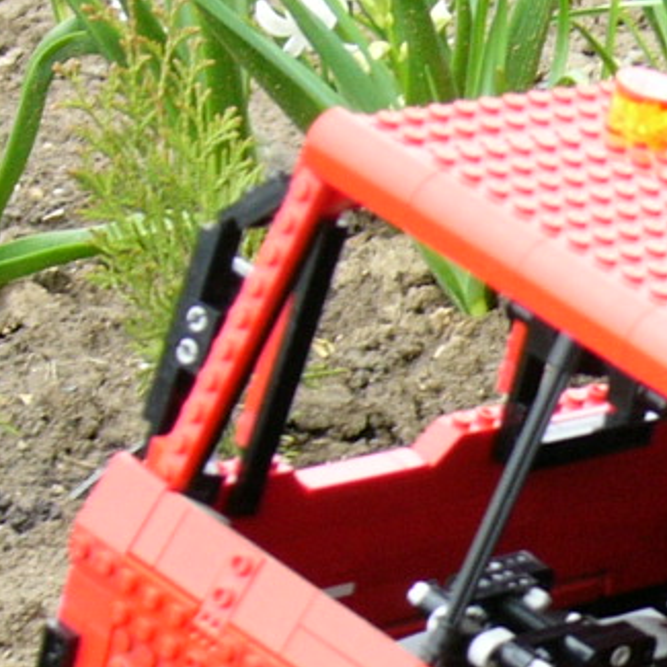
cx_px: 1094
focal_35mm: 244
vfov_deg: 7.1
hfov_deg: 7.0
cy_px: 798
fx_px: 5319
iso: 100
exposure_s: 1/50
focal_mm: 11.6
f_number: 4
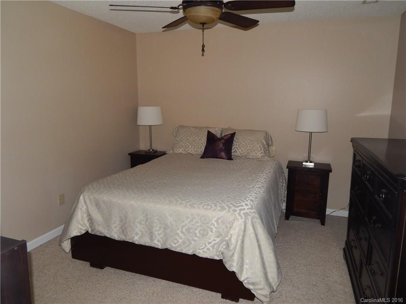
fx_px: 293
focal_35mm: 25
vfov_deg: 54.9
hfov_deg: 69.4
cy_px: 152
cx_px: 203
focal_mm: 4.5
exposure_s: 1/30
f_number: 3.1
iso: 200
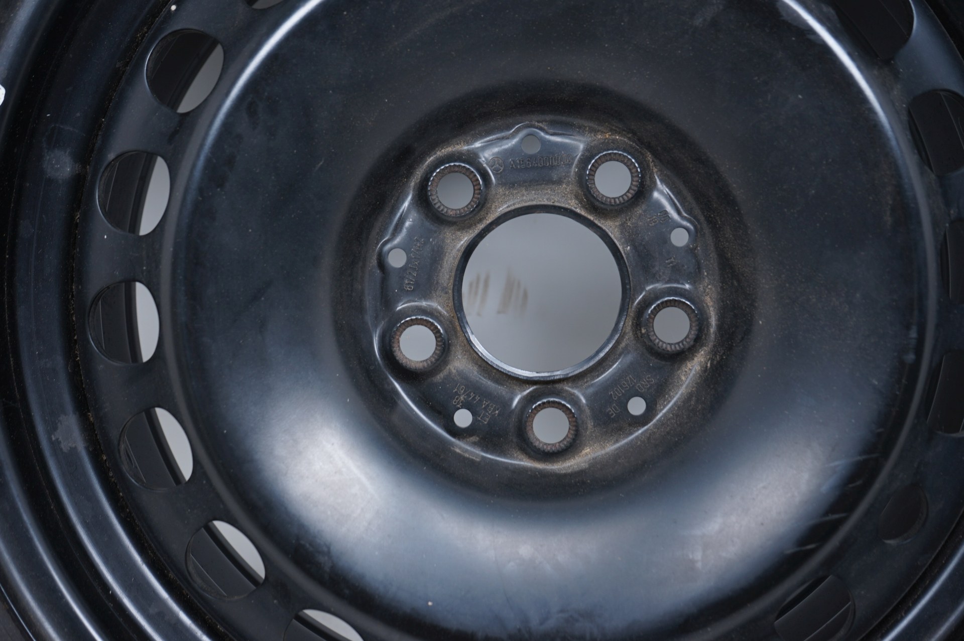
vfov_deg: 36.8
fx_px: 963
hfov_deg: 53.2
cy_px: 320
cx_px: 482
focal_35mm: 36
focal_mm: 36
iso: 250
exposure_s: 1/100
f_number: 7.1
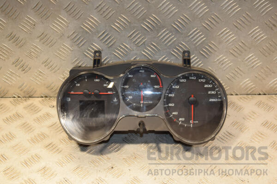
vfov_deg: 23.8
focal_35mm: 57
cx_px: 138
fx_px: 439
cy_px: 92
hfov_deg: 35.1
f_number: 5
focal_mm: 38
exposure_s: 1/200
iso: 800
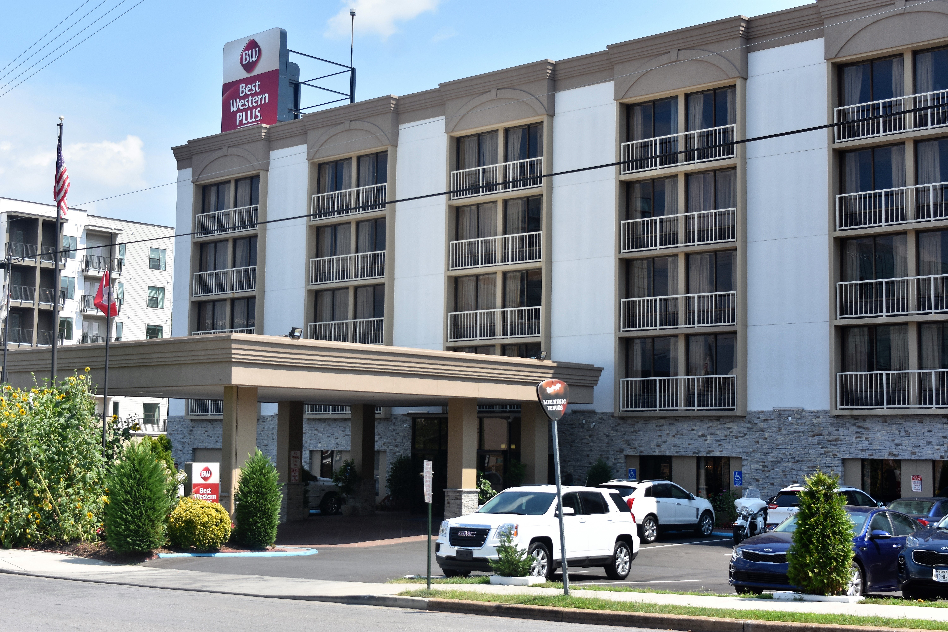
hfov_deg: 37.9
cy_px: 316
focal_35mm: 52
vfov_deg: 25.8
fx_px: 1382
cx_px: 474
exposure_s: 1/500
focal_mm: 35
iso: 180
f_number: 8
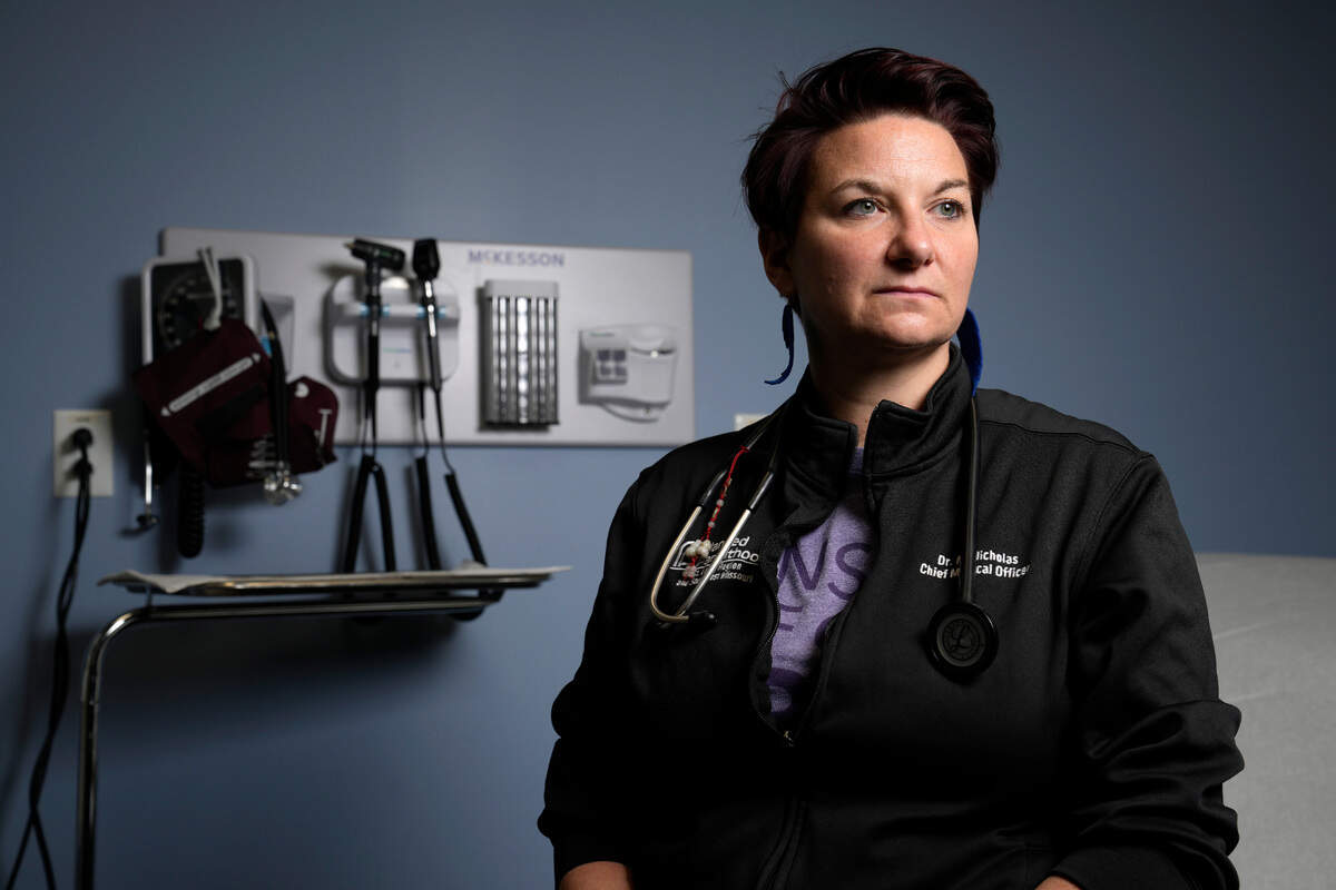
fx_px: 1781
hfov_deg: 41.1
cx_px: 668
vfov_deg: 28.1
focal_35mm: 48
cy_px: 445
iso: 125
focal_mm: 48
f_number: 5
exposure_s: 1/250
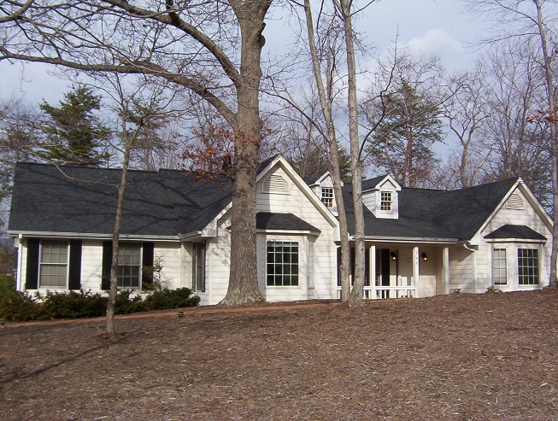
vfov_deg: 39.8
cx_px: 279
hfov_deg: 51.2
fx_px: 582
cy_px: 210
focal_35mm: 36
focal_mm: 5.54
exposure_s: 1/794
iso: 100
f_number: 5.24
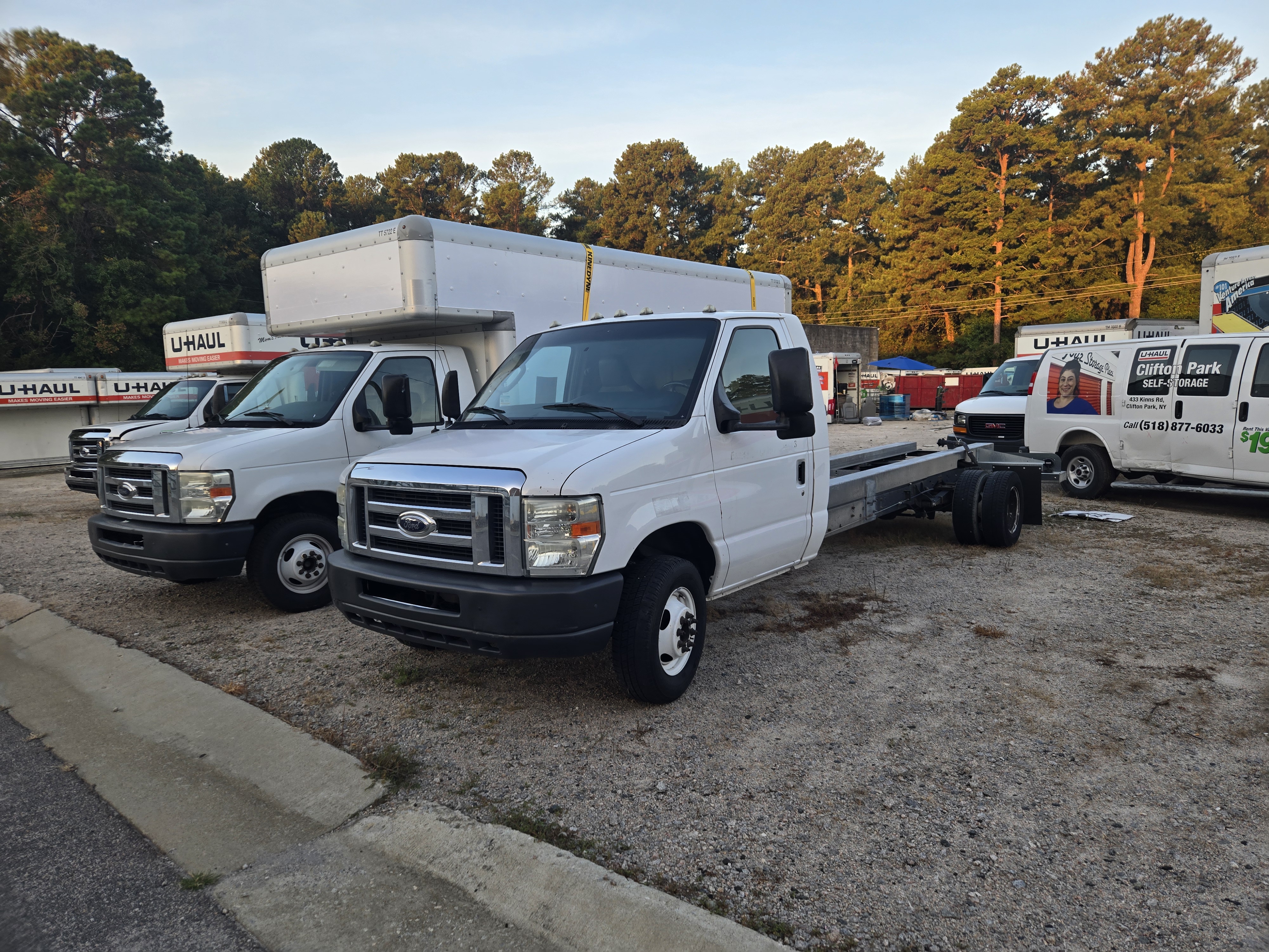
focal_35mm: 23
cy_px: 476
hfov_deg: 73.9
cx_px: 634
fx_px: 843
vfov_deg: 58.9
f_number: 1.8
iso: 32
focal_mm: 5.4
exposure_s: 1/180
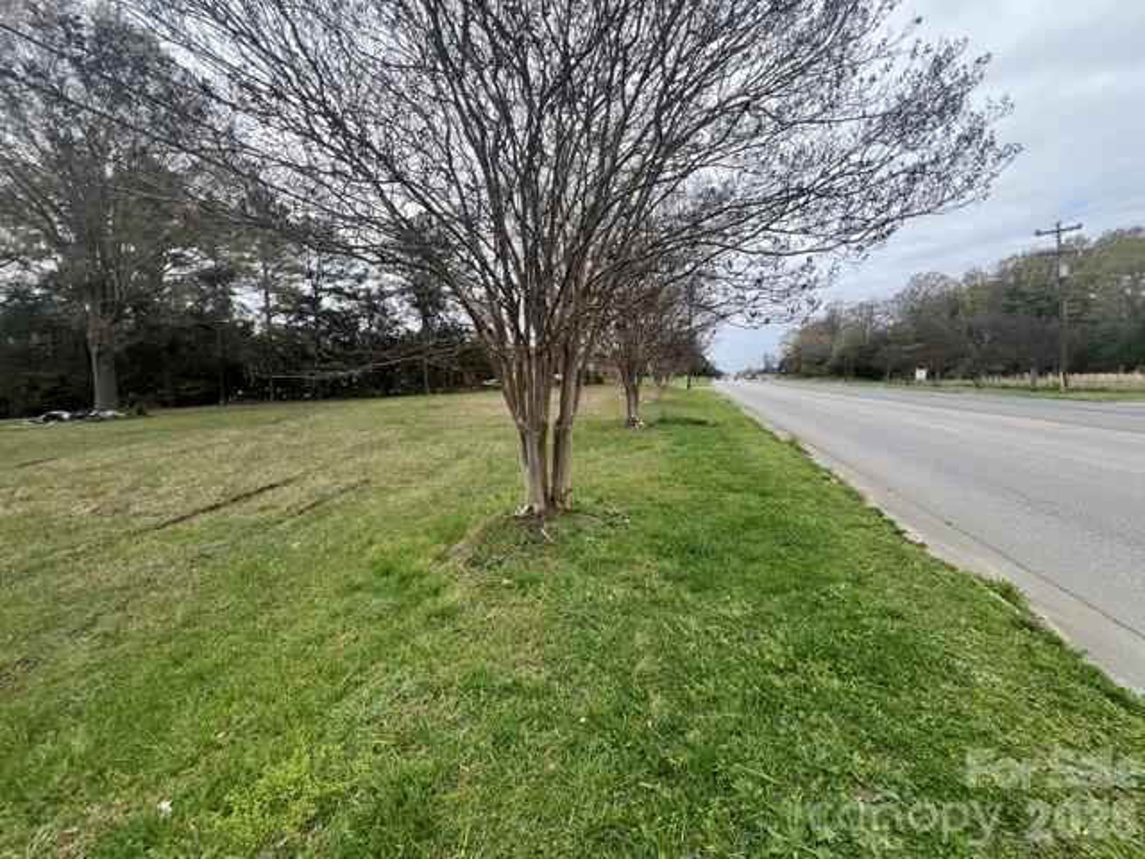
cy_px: 430
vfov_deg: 89.9
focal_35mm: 13
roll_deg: +1.6
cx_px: 572
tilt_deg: -4.9
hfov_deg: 106.2
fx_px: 430
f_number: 1.8
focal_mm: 1.57
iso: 32
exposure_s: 1/499
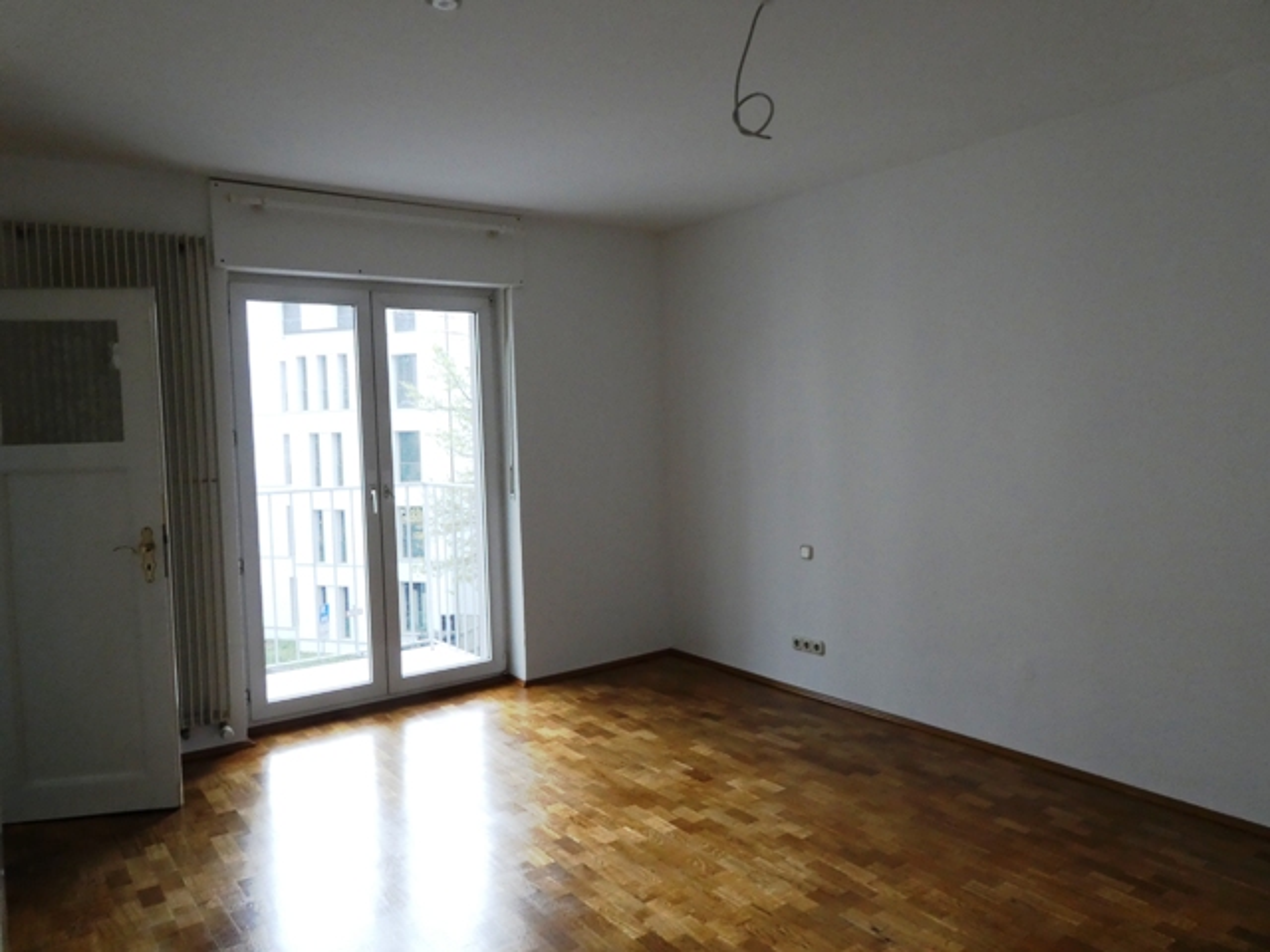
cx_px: 635
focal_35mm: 24
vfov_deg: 56.8
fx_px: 881
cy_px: 476
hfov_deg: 71.6
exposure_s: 1/60
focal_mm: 4.3
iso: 400
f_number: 3.3
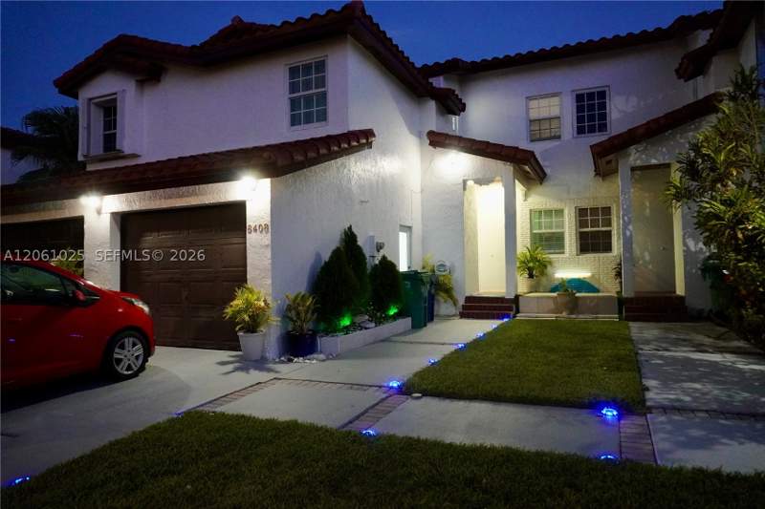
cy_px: 254
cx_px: 382
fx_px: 510
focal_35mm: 24
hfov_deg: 73.8
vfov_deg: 53.1
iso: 5000
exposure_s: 1/60
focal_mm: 16
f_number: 4
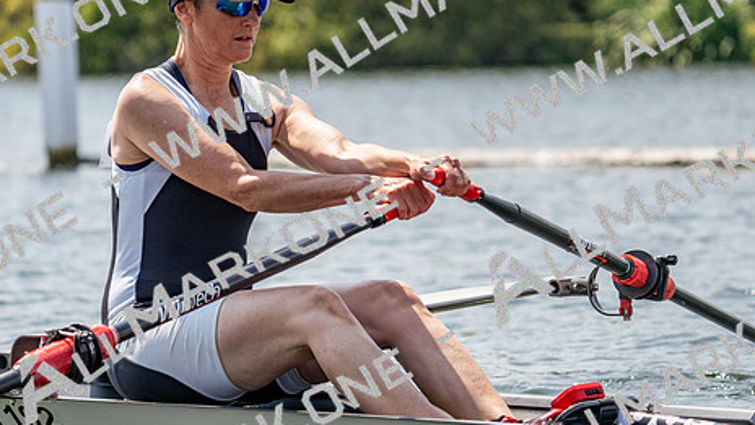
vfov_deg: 4.6
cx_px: 350
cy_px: 173
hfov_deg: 8.2
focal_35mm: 262
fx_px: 5245
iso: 250
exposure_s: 1/1600
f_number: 5.6
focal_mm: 200
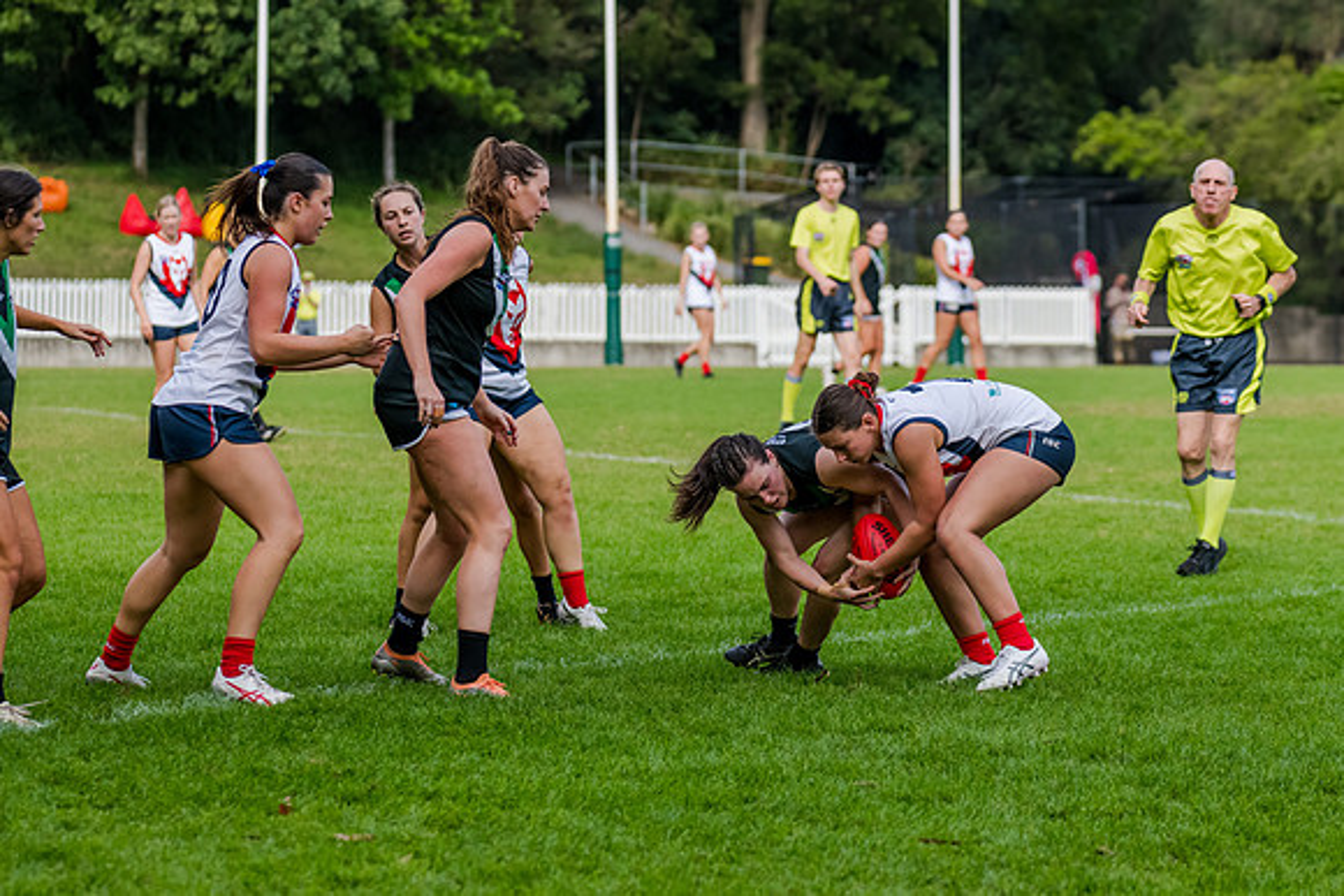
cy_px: 484
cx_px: 765
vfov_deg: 6.7
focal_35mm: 207
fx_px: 7715
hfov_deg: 10.0
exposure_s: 1/1600
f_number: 5.6
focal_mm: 180
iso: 800
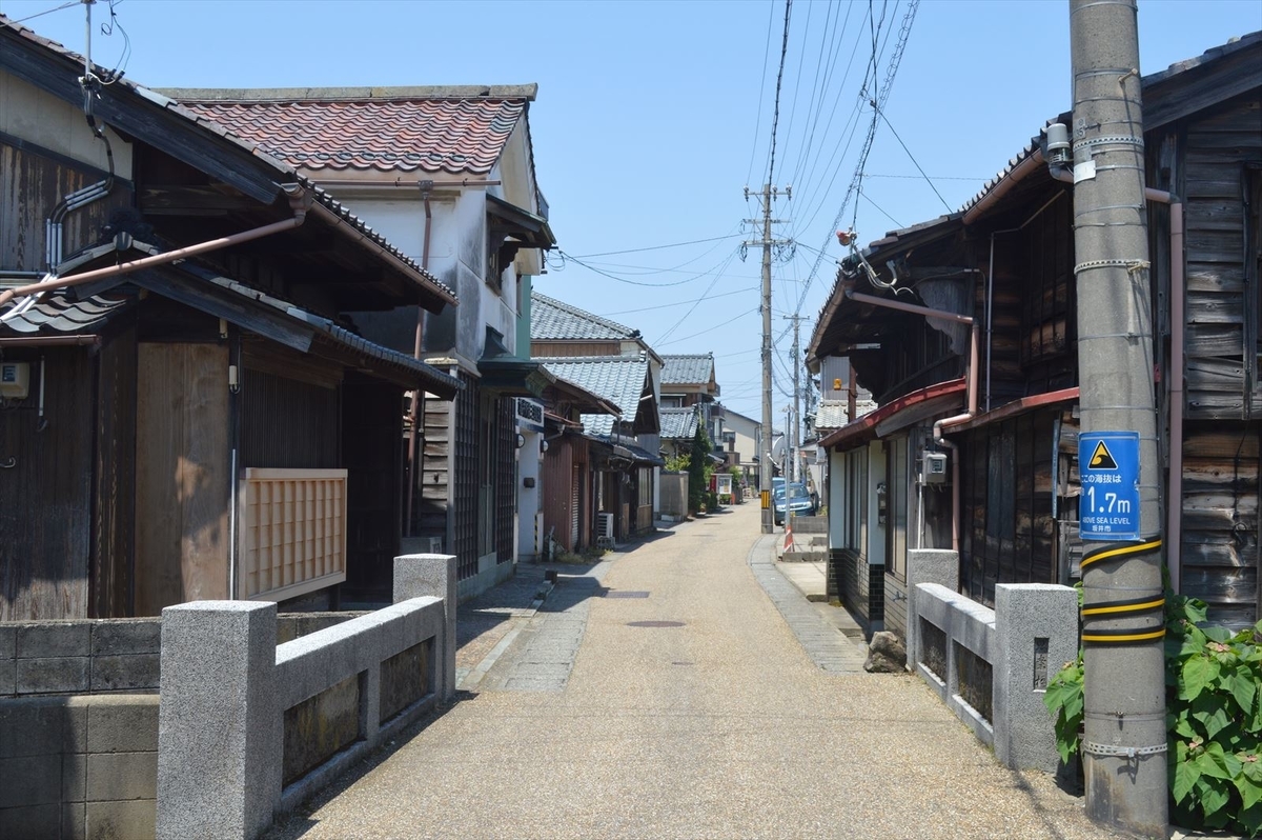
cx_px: 631
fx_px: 1366
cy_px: 420
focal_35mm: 39
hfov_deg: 49.6
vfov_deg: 34.2
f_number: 10
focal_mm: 26
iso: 400
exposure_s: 1/320
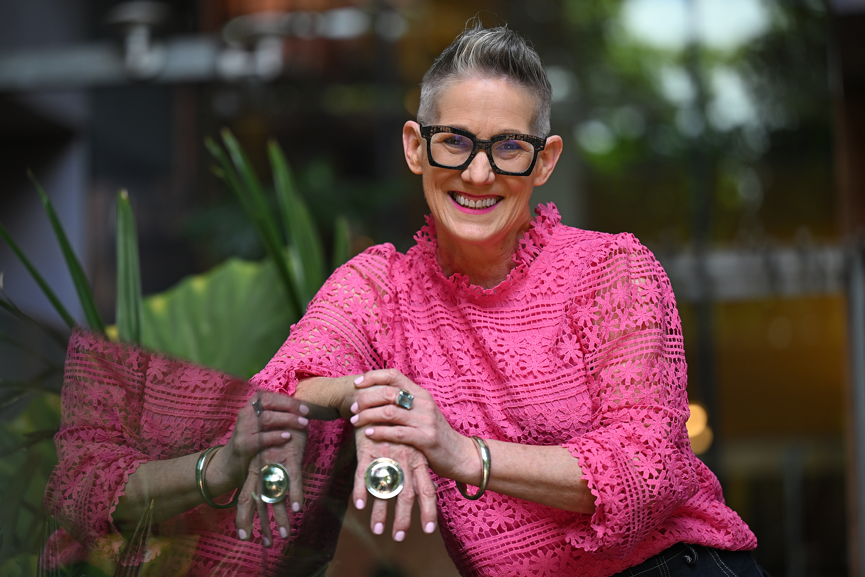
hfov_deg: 16.4
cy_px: 288
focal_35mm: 125
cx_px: 432
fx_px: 3003
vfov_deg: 11.0
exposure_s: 1/640
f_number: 2.8
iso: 400
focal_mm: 125
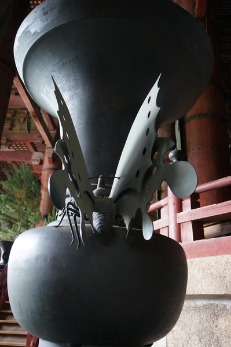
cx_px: 116
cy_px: 174
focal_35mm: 33
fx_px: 318
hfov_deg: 39.9
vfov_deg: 57.3
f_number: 4
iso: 1000
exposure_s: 1/60
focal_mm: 22
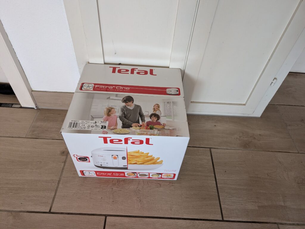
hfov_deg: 71.5
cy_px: 114
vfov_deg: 56.9
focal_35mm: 24
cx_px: 152
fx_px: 212
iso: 284
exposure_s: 1/166
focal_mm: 6.9
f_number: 1.68
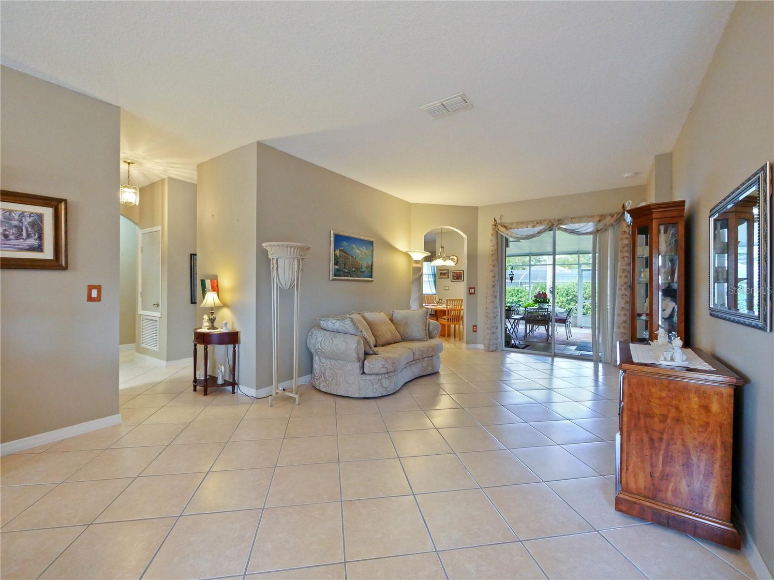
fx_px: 313
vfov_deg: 85.6
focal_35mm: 14
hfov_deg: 102.1
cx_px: 387
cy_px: 290
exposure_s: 1/60
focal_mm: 7
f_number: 4
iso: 2000
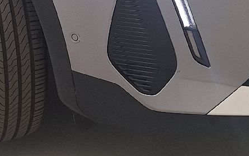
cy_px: -84
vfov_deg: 11.8
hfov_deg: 19.4
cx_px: 39
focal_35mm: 106
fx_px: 719
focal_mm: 5.54
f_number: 1.8
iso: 50
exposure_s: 1/100
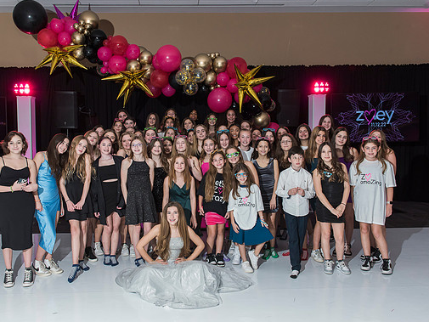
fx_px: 409
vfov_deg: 43.0
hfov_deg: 55.2
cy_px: 165
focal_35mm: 33
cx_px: 190
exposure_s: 1/100
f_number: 8
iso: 1000
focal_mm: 28
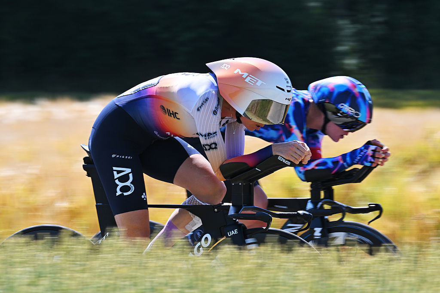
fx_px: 3665
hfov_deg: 6.9
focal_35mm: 300
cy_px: 146
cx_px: 220
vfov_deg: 4.6
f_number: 11
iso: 250
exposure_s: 1/250
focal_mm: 200
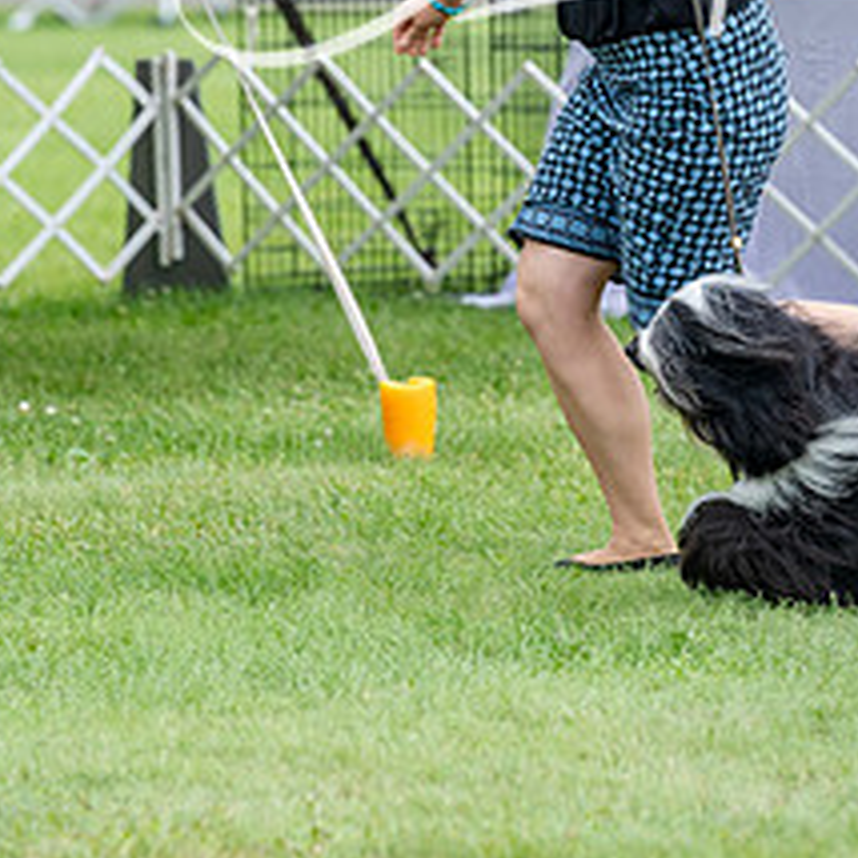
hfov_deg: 4.8
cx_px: 754
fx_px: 10207
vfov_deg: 4.8
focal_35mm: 364
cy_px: 138
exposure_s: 1/400
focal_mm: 158
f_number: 4.5
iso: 400
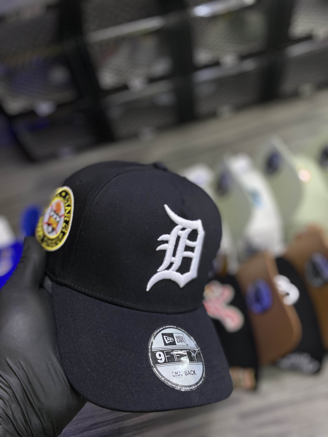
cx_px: 164
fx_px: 328
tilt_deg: -53.0
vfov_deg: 67.3
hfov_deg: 53.1
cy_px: 218
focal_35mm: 26
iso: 400
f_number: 1.8
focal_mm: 4.25
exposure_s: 1/60
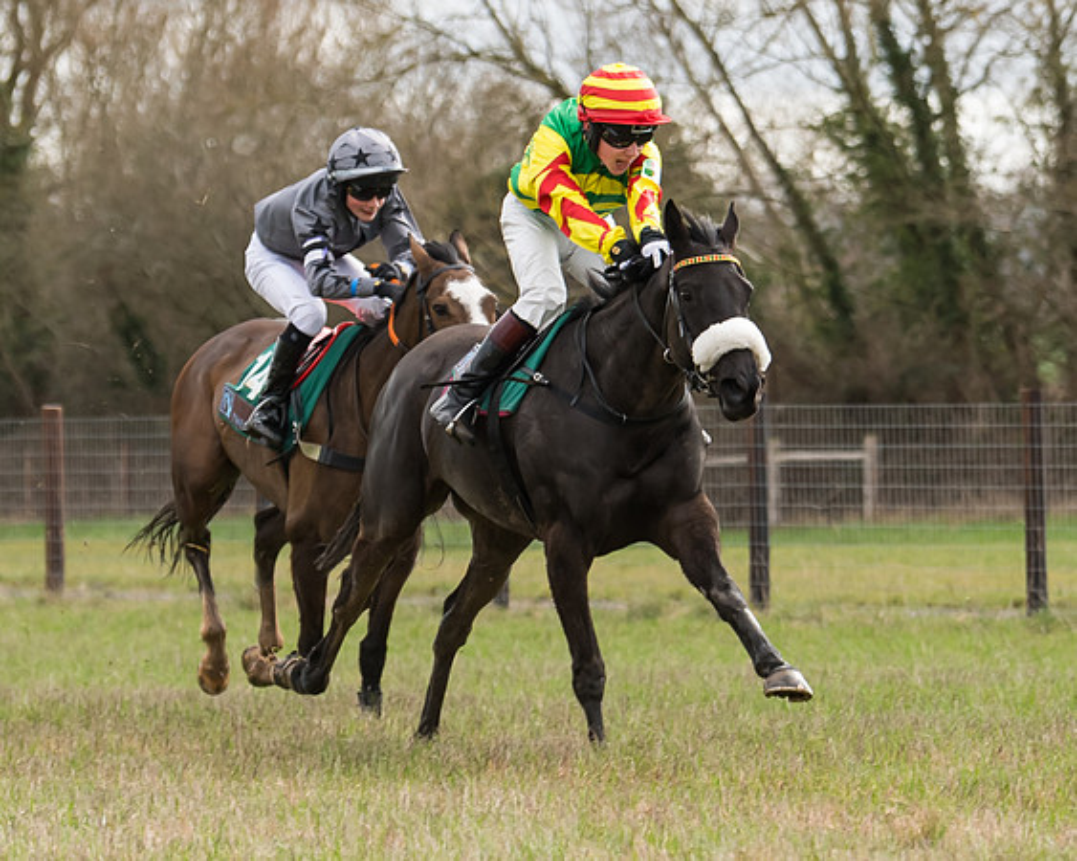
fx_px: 12268
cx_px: 657
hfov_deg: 5.0
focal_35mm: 385
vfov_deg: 4.0
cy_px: 622
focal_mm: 120
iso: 250
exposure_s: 1/800
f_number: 4
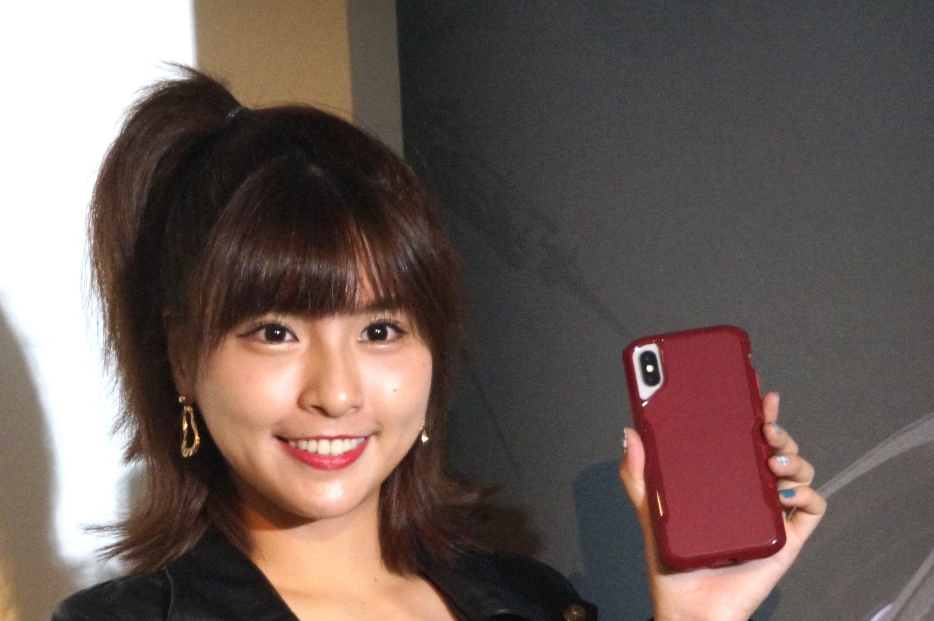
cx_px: 428
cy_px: 518
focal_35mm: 476
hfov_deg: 4.3
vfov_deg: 2.9
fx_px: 12337
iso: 3200
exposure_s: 1/80
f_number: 6.3
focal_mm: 188
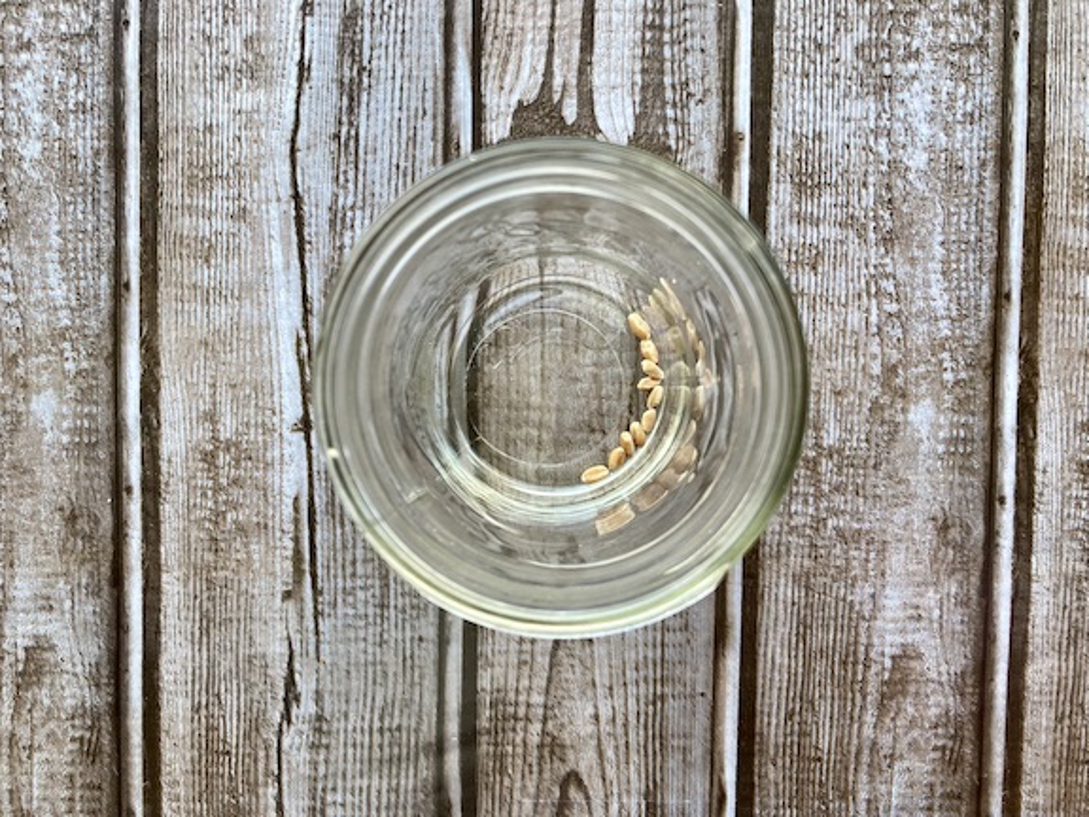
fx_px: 881
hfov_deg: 63.4
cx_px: 544
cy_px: 408
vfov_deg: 49.7
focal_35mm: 28
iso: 50
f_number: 1.8
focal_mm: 3.99
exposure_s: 1/120
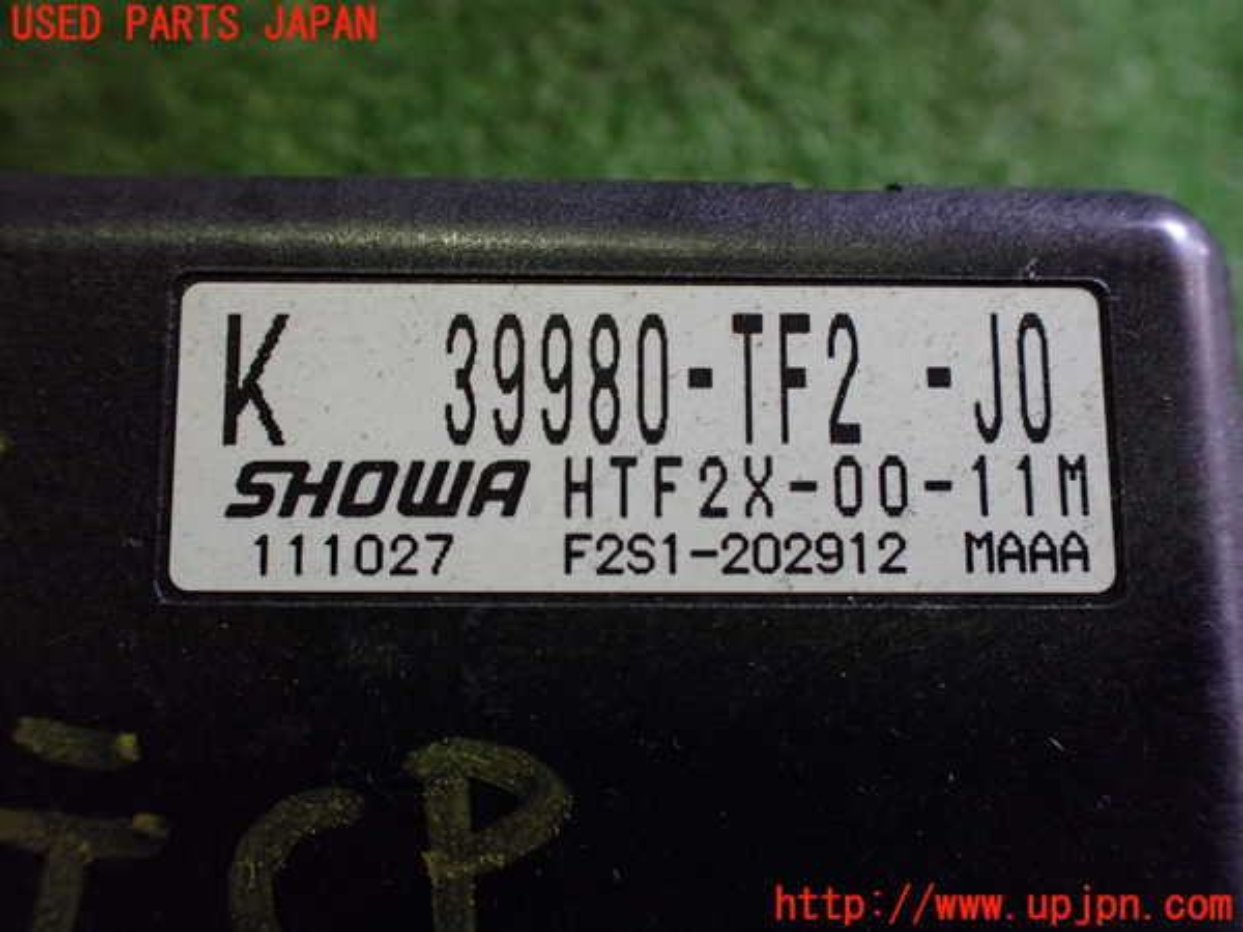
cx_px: 622
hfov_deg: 60.0
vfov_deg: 46.8
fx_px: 1077
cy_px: 466
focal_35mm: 30
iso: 640
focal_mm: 5.4
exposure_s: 1/125
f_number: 2.3
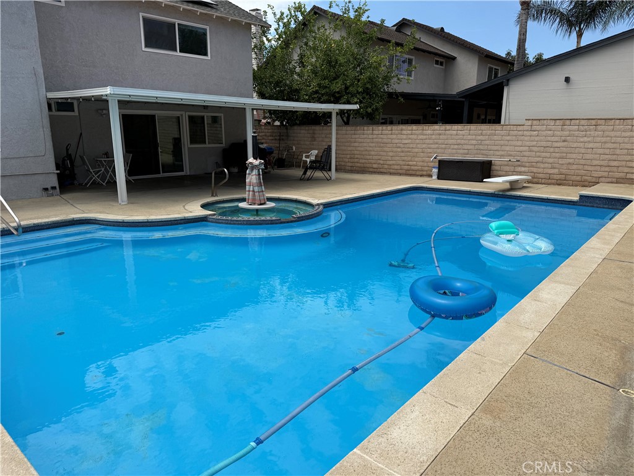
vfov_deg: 56.8
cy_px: 238
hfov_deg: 71.6
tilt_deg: -13.8
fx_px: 440
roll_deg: -0.2
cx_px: 317
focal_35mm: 24
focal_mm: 6.76
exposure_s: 1/5714
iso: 80
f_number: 1.78
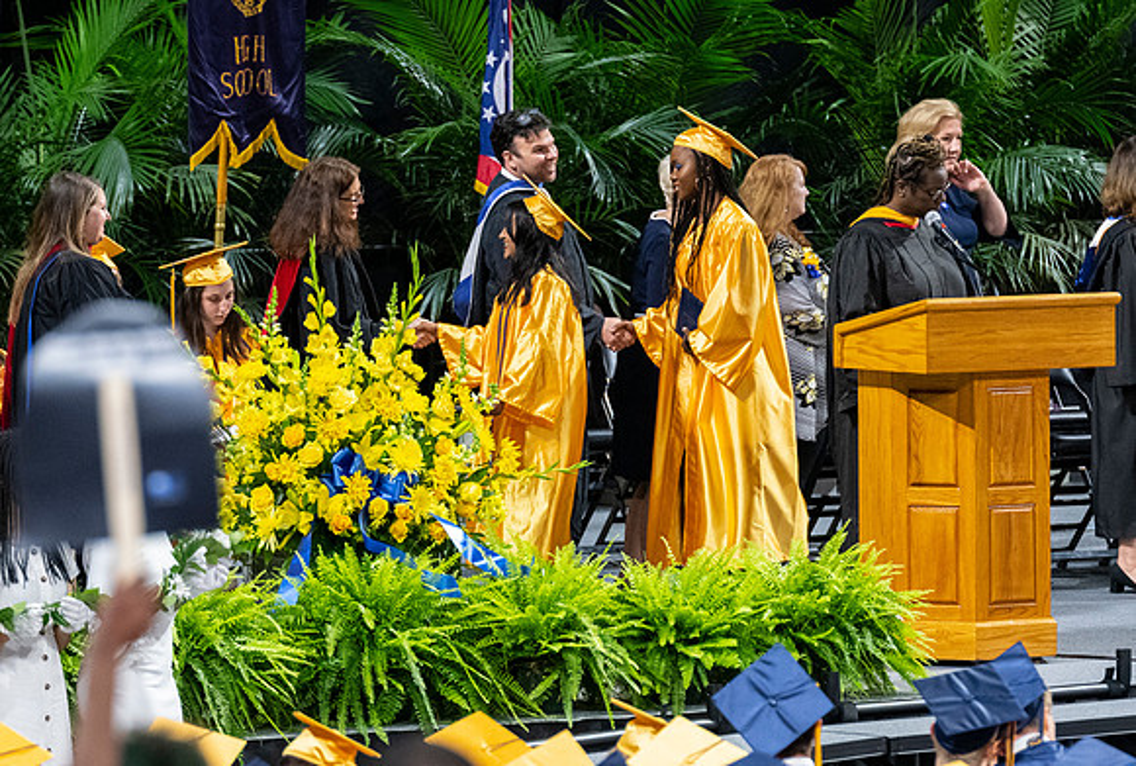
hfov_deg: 6.1
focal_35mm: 337
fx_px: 10682
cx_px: 536
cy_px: 494
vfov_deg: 4.1
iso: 2000
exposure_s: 1/200
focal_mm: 190
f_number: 4
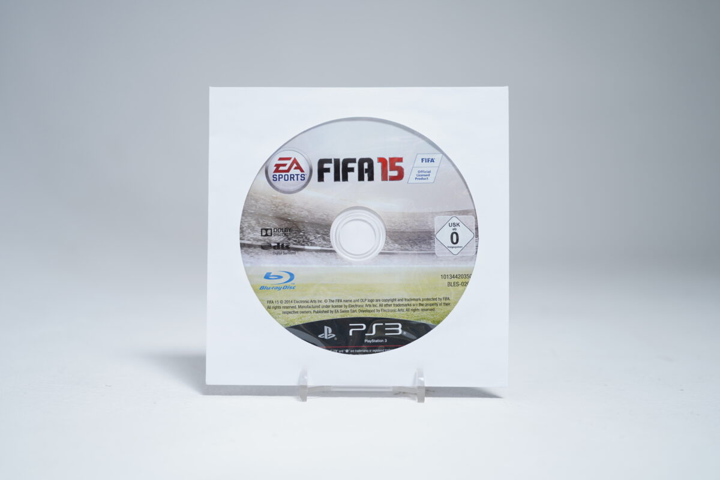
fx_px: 960
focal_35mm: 48
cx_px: 360
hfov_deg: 41.1
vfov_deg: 28.1
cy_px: 240
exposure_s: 1/13
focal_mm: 48
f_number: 4.5
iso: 160
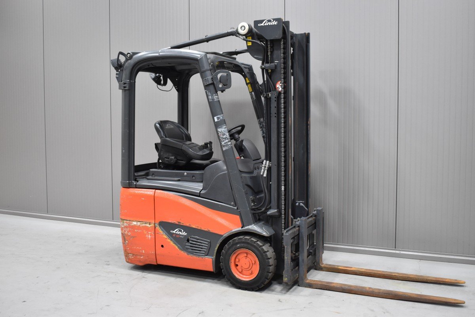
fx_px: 475
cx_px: 238
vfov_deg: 36.9
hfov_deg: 53.1
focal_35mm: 36
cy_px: 158
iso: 1250
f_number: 5
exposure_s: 1/30
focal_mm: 24
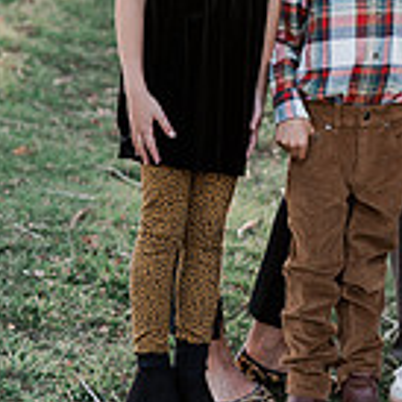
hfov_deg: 7.3
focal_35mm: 238
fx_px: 3127
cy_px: -50
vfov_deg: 7.3
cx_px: 402
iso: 320
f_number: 4
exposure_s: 1/200
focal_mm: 85
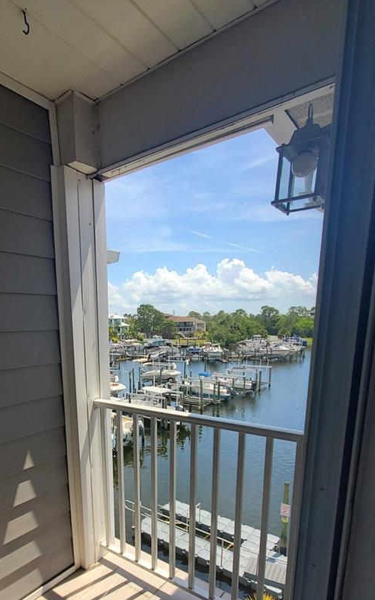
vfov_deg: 79.2
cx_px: 133
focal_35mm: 21
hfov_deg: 56.3
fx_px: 343
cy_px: 406
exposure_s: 1/740
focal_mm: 1.8
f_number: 2.2
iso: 50
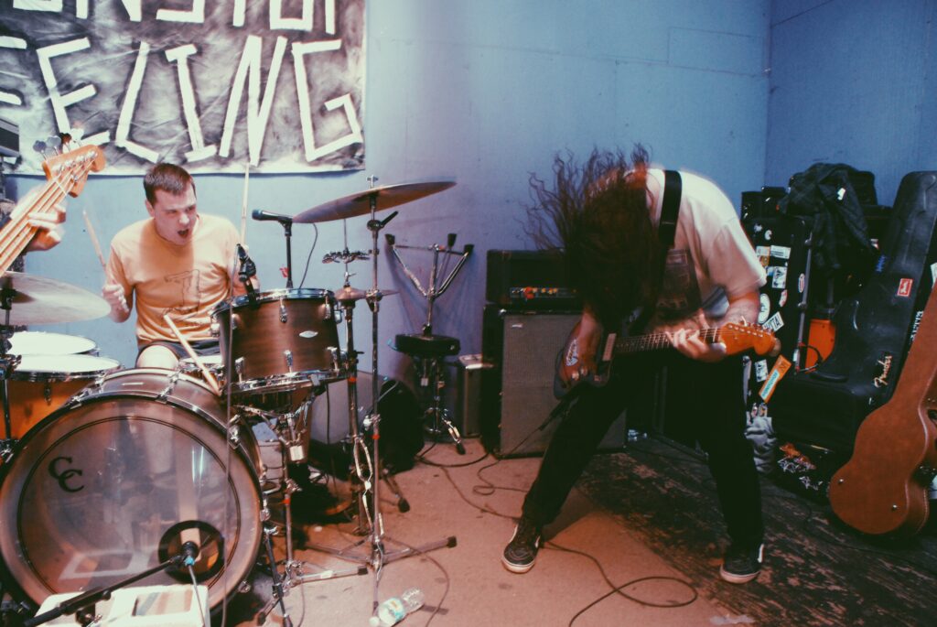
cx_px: 468
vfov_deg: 48.0
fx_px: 703
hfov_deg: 67.3
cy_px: 314
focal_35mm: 27
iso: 1250
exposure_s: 1/20
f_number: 3.5
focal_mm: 18
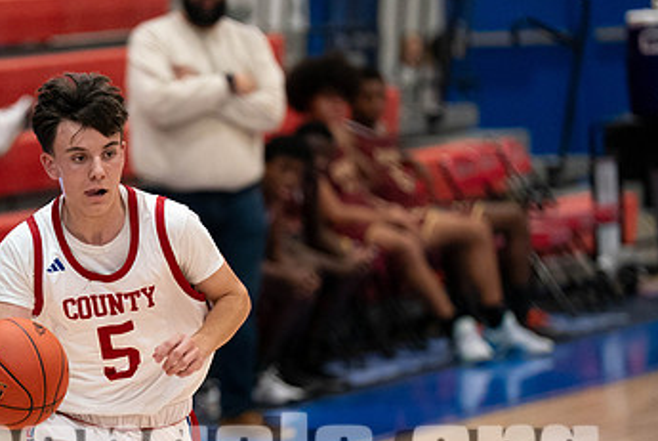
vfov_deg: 3.8
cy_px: 303
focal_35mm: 363
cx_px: 118
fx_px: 6643
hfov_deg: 5.7
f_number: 2.8
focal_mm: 200
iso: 5000
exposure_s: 1/1000
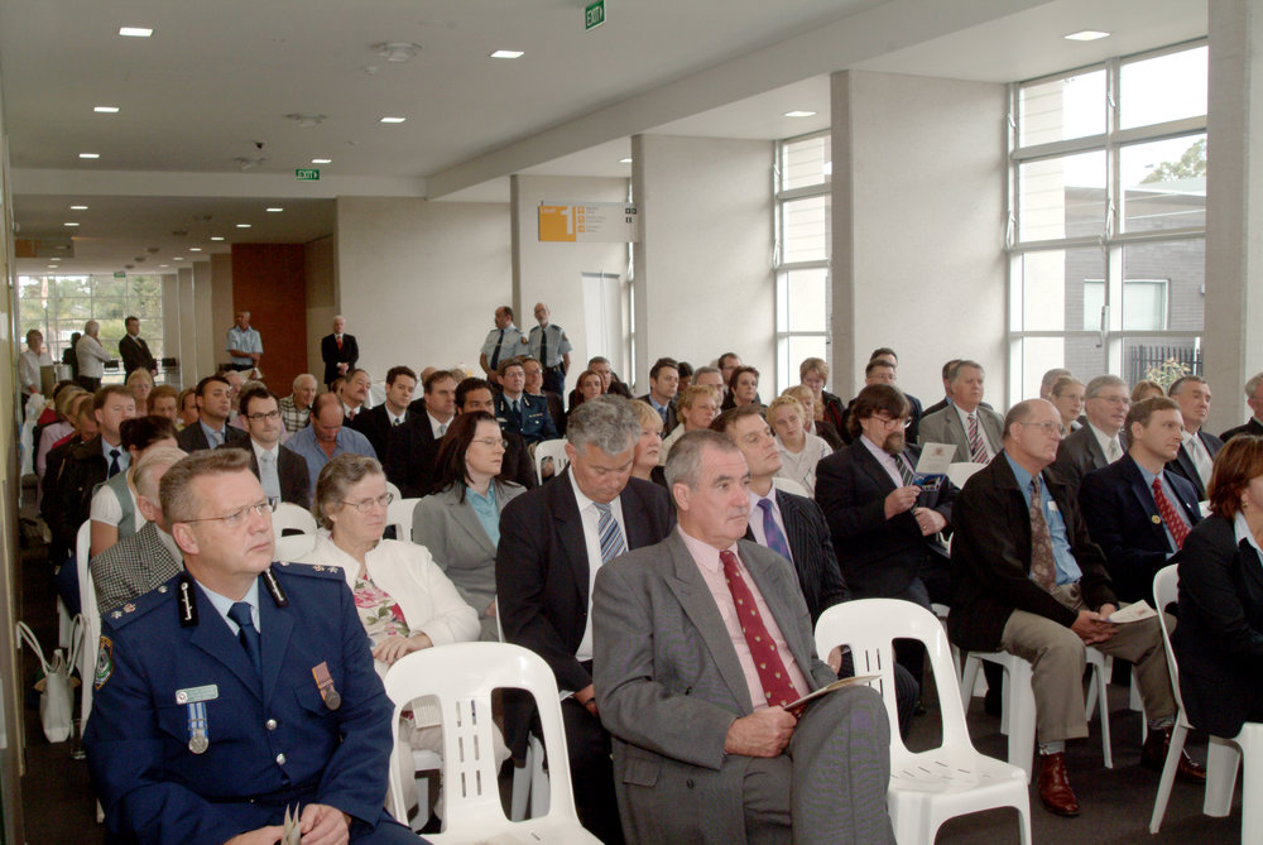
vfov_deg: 37.0
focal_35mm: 36
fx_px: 1264
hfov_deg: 53.1
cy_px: 422
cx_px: 632
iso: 400
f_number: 6.7
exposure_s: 1/90
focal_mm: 24
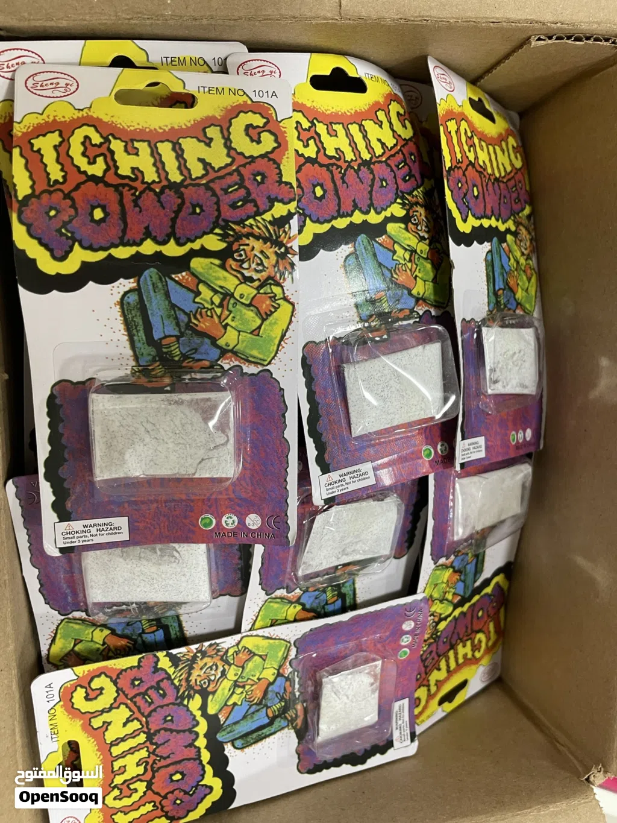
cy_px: 412
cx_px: 308
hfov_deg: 53.1
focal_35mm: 26
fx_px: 618
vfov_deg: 67.3
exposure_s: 1/60
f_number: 1.6
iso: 160
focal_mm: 4.2
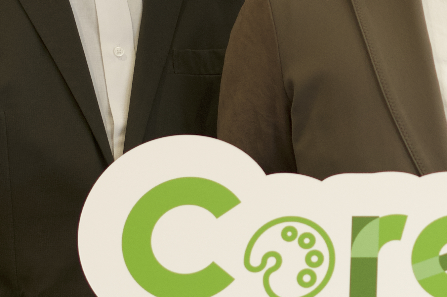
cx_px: 472
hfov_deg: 9.2
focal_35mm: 222
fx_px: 2756
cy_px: -18
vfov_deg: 6.2
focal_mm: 50
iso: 320
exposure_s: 1/200
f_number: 2.2
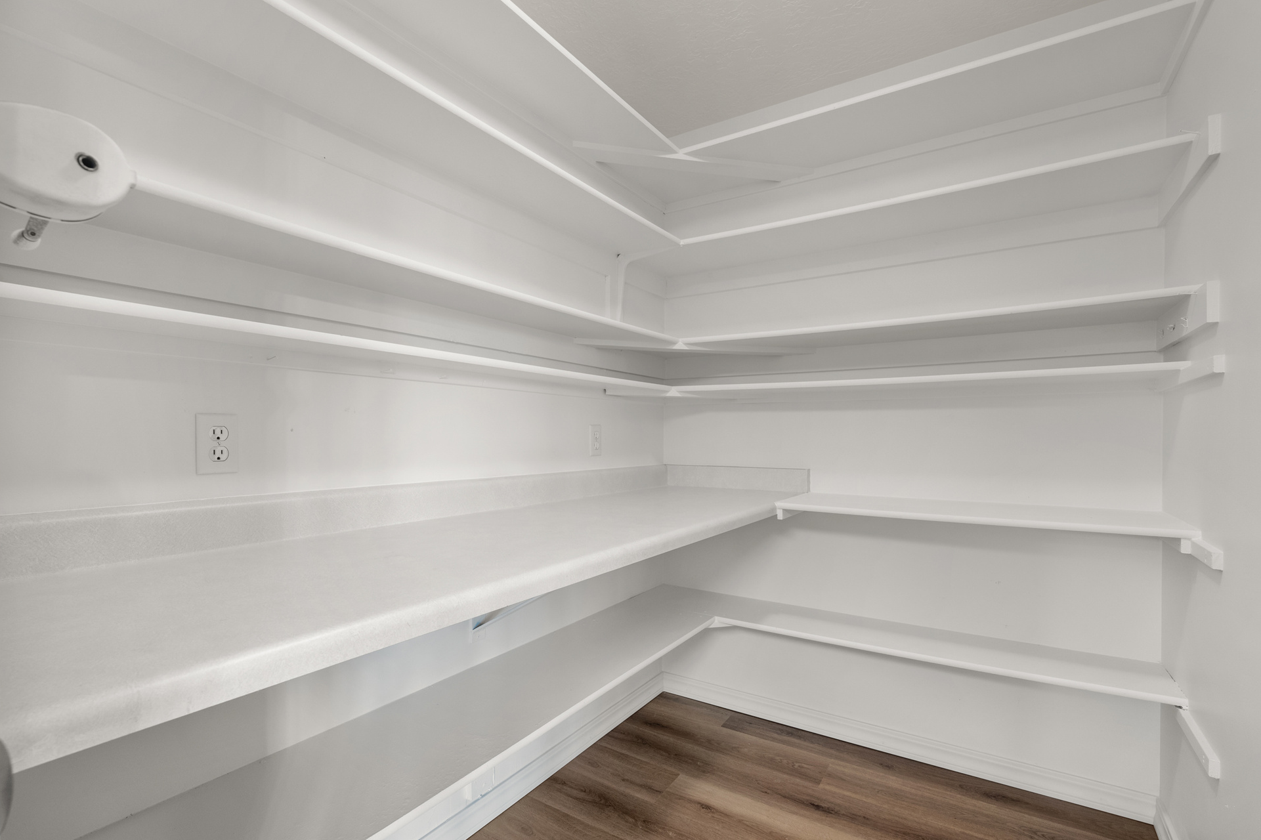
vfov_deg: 71.9
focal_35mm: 17
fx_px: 579
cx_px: 631
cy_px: 435
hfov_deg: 94.9
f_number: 8
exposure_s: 1.6
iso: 500
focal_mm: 15.5
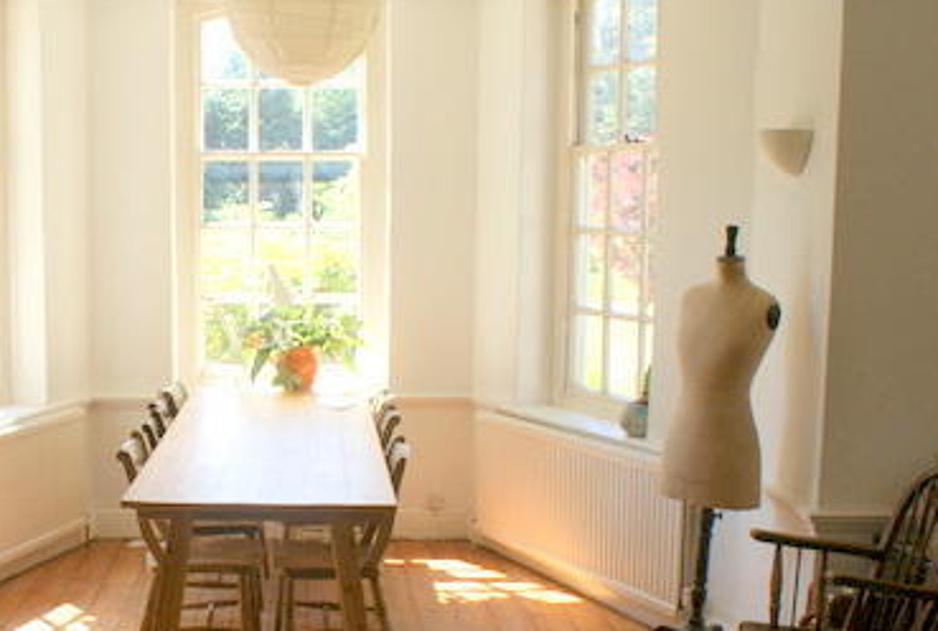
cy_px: 393
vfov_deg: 26.1
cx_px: 262
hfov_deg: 37.4
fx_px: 1358
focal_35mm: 52
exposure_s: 1/60
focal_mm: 20
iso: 100
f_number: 8
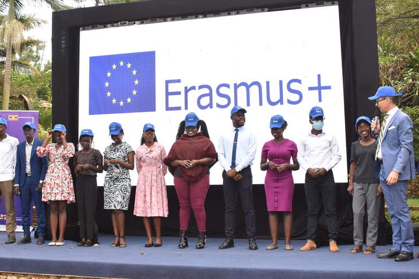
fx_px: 512
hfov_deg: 44.3
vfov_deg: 30.5
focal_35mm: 44
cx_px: 167
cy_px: 126
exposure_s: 1/200
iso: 400
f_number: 5.6
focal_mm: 24
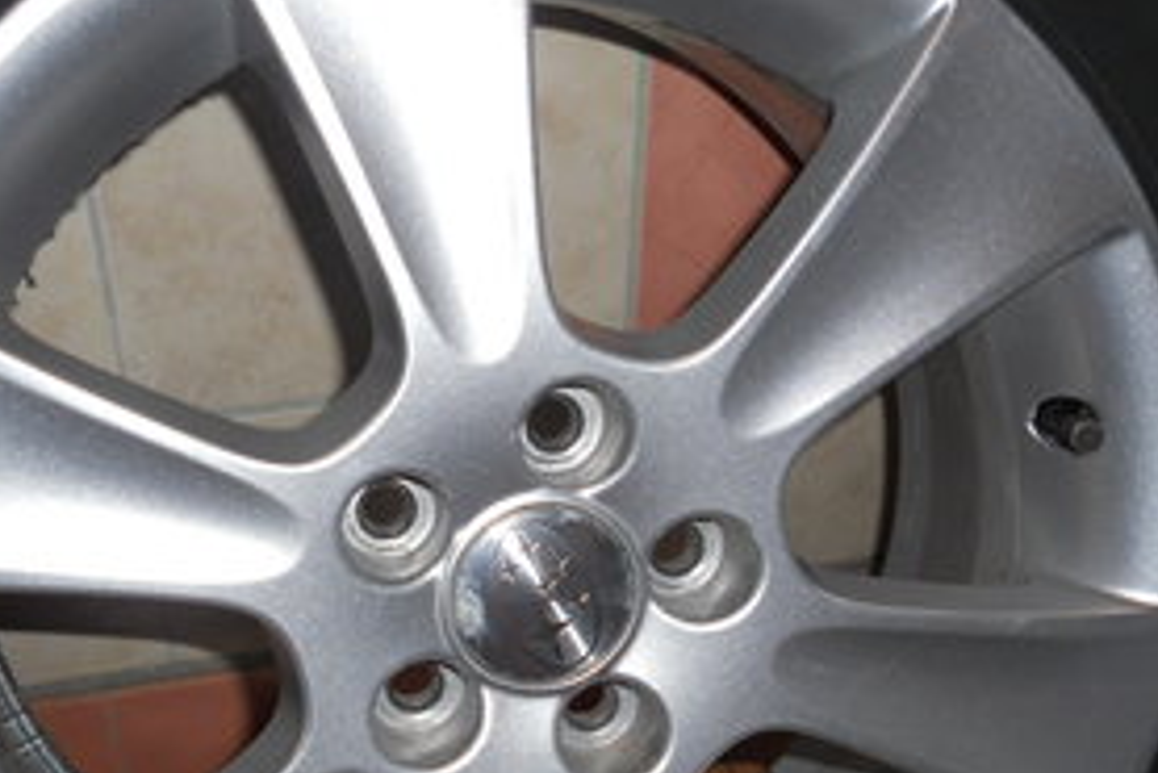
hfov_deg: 41.0
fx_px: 1545
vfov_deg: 27.7
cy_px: 577
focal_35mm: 48
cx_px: 489
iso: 80
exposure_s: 1/25
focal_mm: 5.8
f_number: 3.5
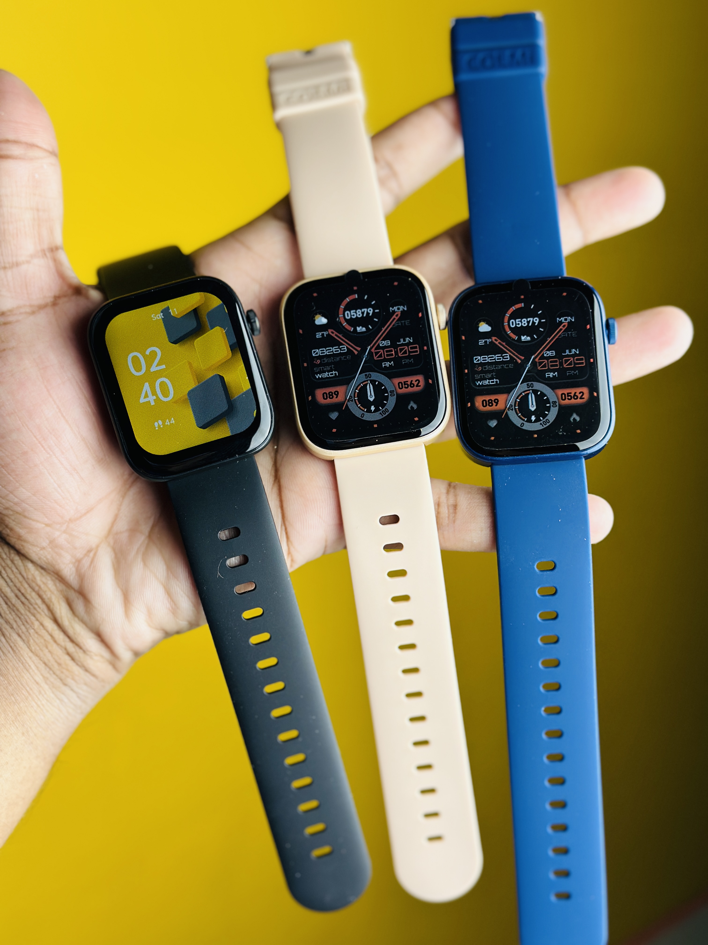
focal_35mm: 48
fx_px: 1309
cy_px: 472
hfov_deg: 30.3
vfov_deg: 39.7
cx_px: 354
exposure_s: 1/101
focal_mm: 6.86
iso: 80
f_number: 1.78
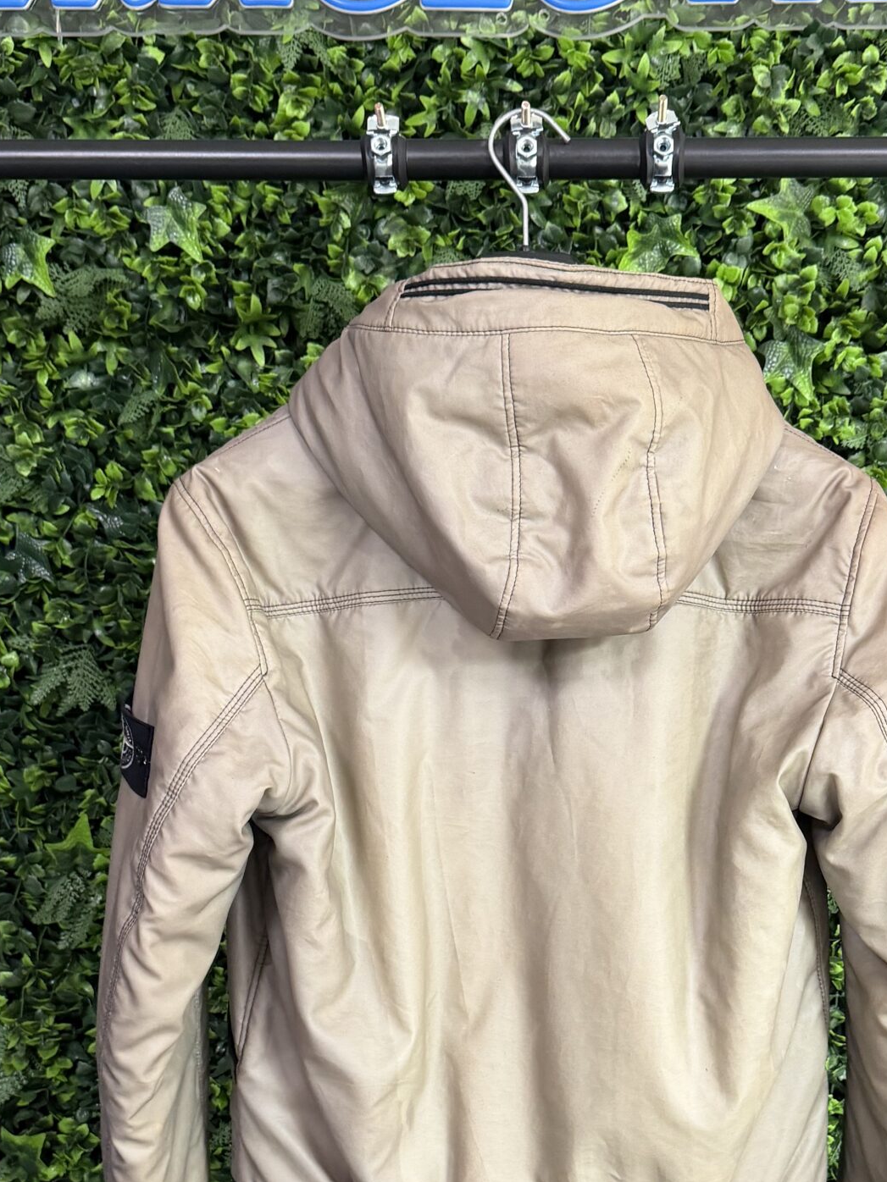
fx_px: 1503
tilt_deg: -4.2
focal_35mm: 44
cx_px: 530
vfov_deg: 42.5
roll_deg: +0.4
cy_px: 772
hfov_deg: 32.8
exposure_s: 1/60
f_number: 1.78
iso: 250
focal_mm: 6.76
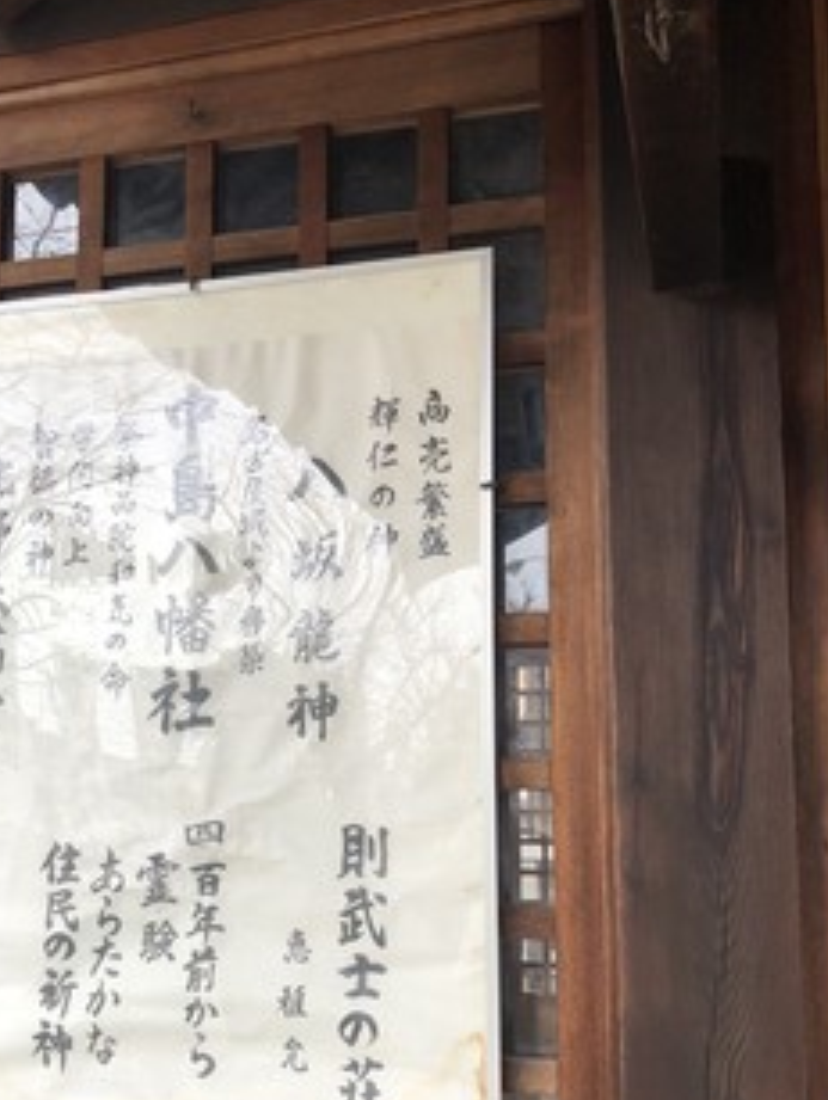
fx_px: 1305
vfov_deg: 45.3
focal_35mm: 41
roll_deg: -0.4
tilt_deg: +7.8
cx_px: 319
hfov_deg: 35.0
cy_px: 692
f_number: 1.8
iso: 25
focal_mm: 3.99
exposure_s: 1/120
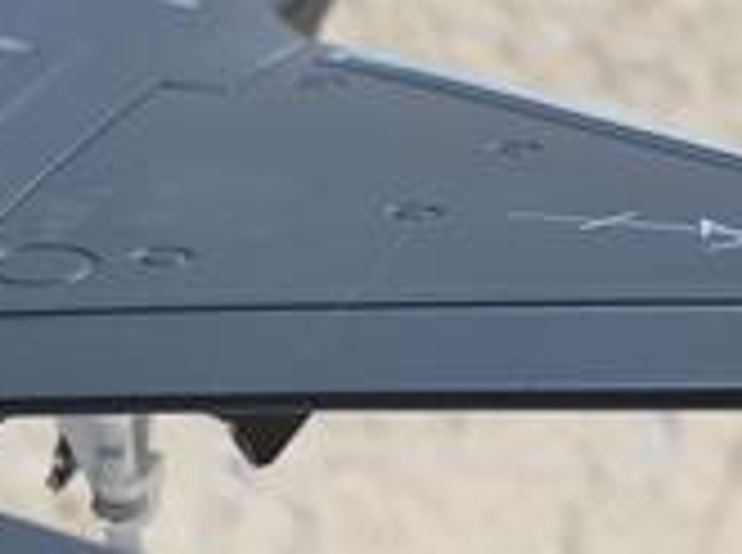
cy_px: 446
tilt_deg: -2.6
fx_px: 3016
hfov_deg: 13.2
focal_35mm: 141
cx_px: -391
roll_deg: -4.9
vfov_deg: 10.4
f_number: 2.2
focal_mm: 4.15
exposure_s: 1/100
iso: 32
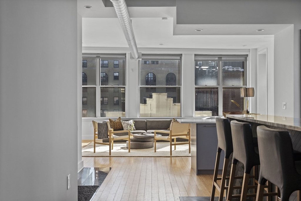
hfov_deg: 54.4
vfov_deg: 37.9
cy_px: 100
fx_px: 293
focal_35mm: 35
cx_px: 150
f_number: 7.1
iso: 320
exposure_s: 1/50
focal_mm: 35
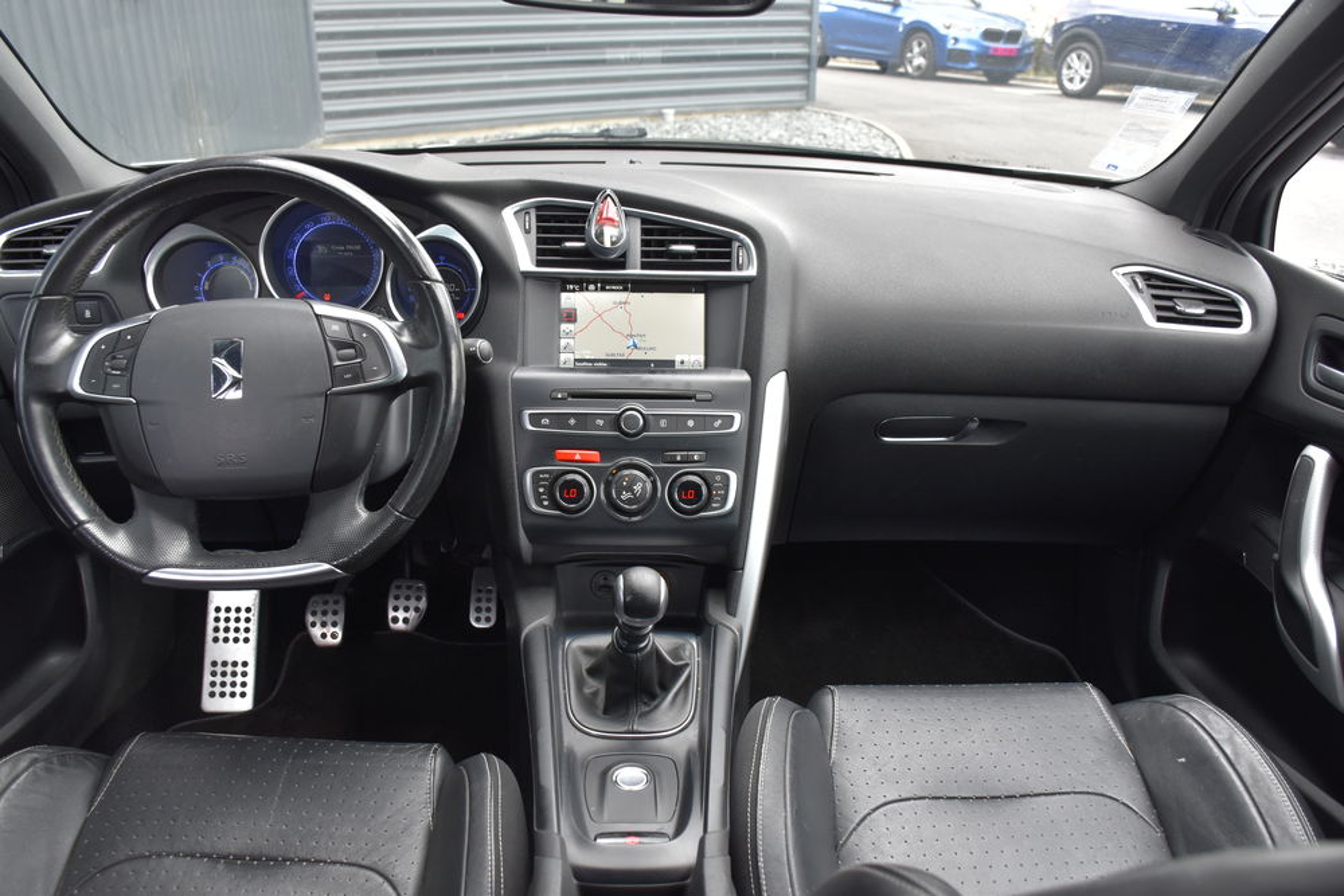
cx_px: 672
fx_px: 1120
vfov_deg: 43.6
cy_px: 448
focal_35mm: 30
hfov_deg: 61.9
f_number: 5
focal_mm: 20
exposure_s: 1/100
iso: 400
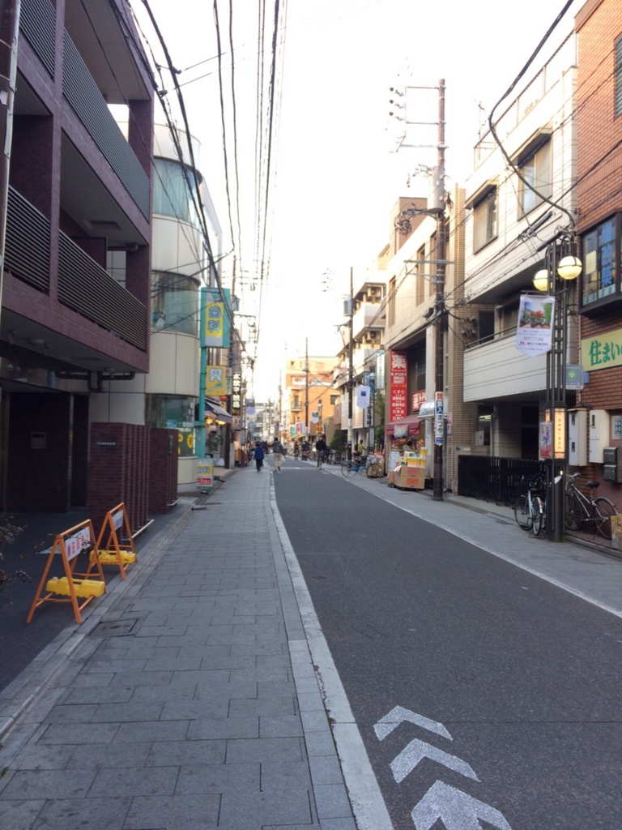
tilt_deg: +1.2
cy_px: 415
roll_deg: +0.1
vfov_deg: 61.7
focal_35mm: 29
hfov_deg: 48.2
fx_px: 695
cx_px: 311
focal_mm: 4.15
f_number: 2.2
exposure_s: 1/120
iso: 32
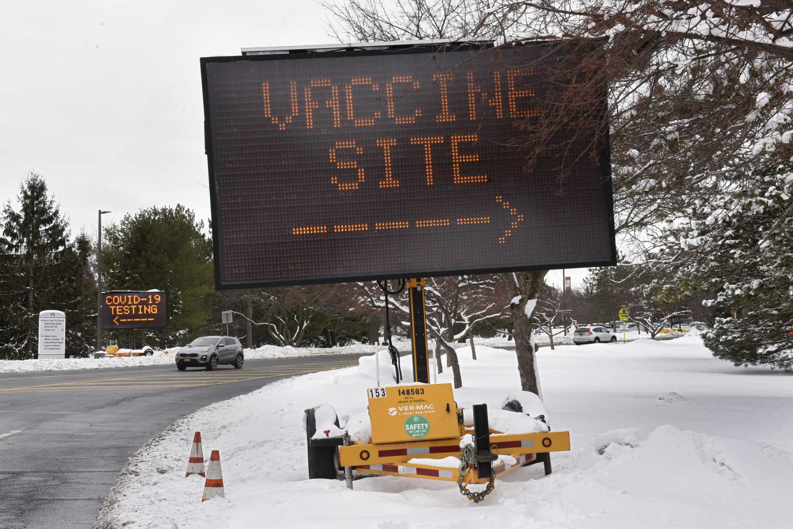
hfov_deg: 39.6
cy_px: 264
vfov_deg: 27.0
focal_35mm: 50
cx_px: 396
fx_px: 1102
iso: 1250
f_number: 18
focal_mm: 50
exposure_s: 1/250
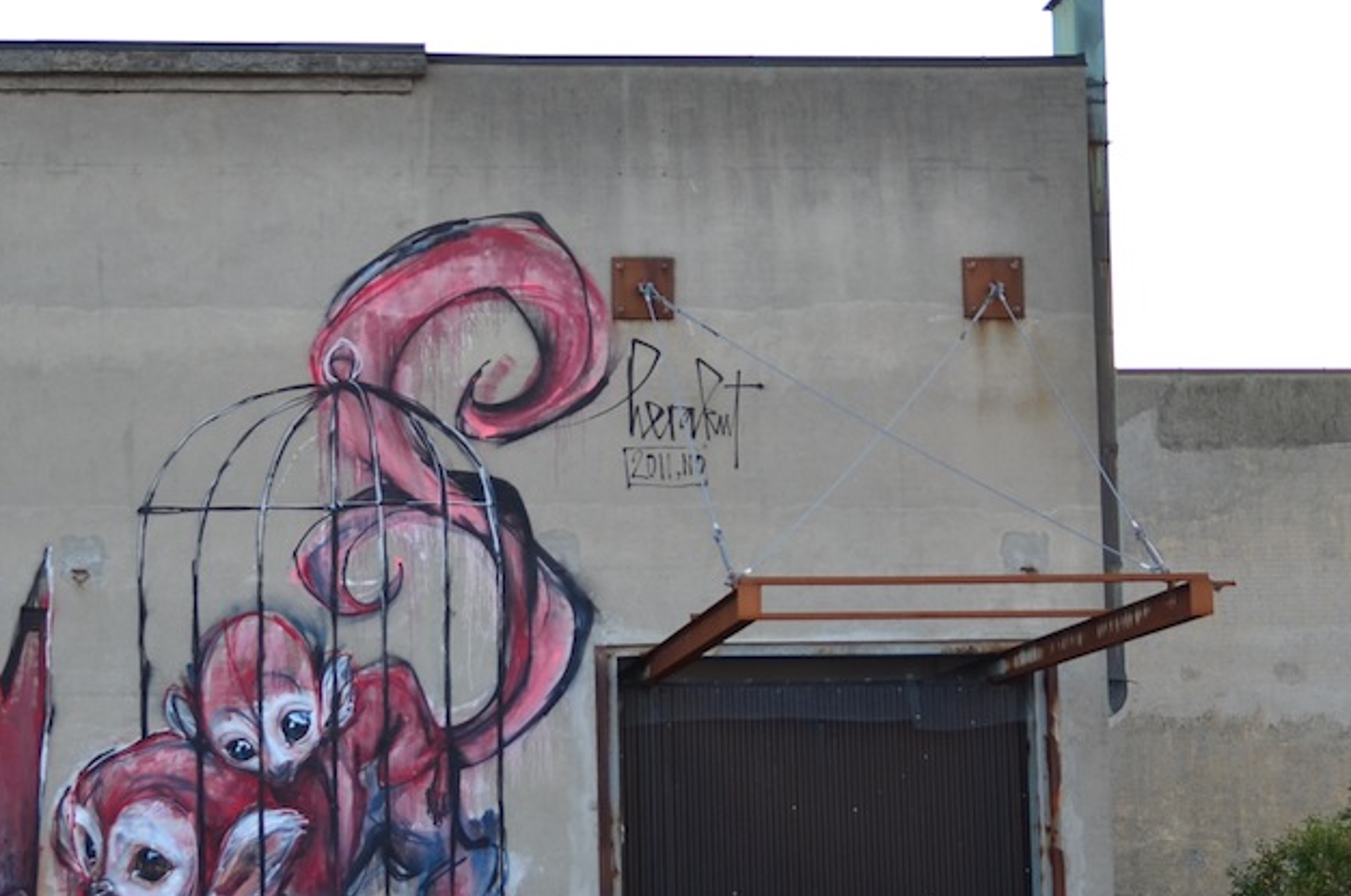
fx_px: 2585
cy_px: 621
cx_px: 436
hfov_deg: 29.1
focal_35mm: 69
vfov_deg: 19.6
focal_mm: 24
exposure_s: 1/200
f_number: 3.2
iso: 100
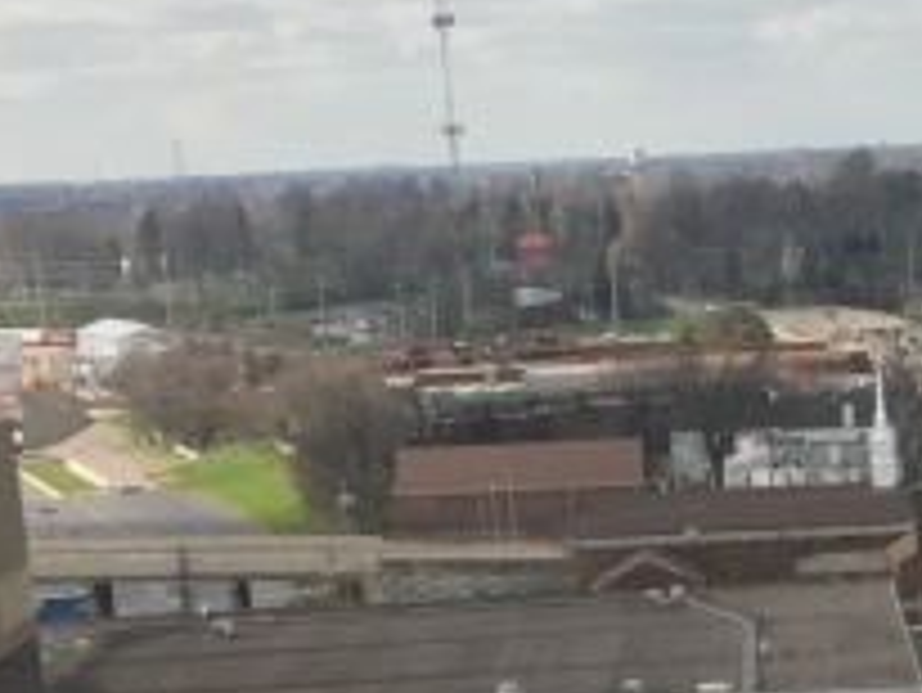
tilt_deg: -16.3
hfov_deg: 13.3
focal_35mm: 145
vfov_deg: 9.6
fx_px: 3864
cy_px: 1328
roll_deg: +2.9
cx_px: 1030
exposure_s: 1/120
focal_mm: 4.15
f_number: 2.2
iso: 40
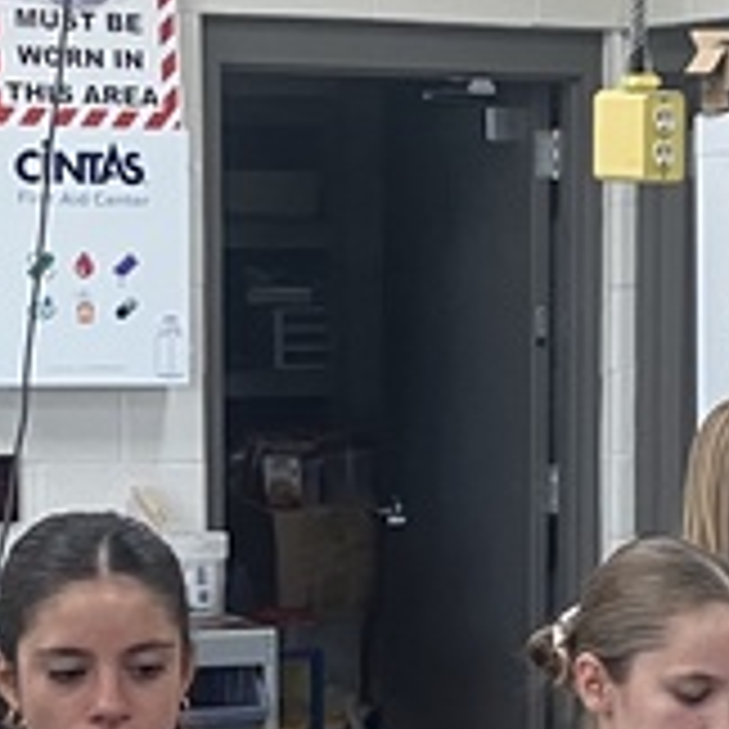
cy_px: 711
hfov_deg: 11.2
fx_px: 3717
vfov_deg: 11.1
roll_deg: -0.7
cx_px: 612
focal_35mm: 156
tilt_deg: -6.6
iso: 80
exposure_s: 1/60
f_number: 1.8
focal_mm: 3.99
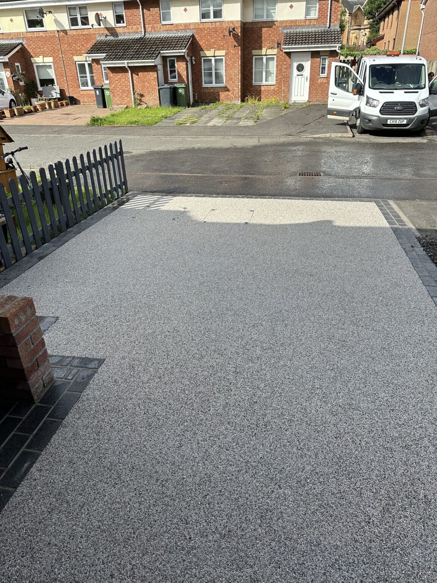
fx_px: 404
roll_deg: +1.8
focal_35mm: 24
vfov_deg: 71.6
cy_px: 292
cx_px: 218
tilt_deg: -28.1
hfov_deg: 56.8
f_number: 1.78
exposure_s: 1/2353
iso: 80
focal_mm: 6.86
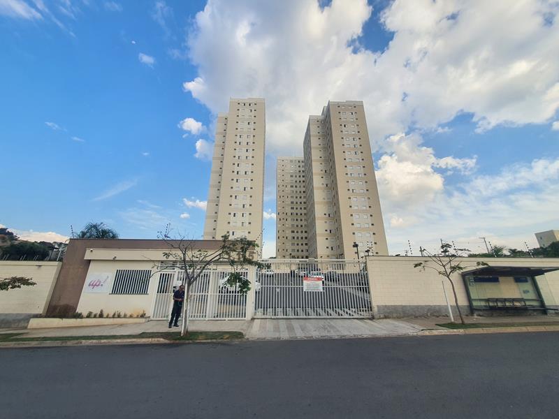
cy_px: 210
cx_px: 280
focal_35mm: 13
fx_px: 210
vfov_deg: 89.9
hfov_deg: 106.2
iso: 50
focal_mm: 1.8
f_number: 2.2
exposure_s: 1/490
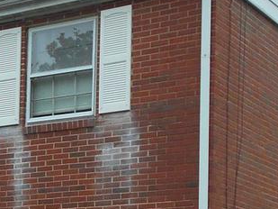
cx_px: -166
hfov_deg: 14.9
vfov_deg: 11.8
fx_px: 972
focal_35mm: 121
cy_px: 304
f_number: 3.2
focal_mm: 4.6
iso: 80
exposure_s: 1/320
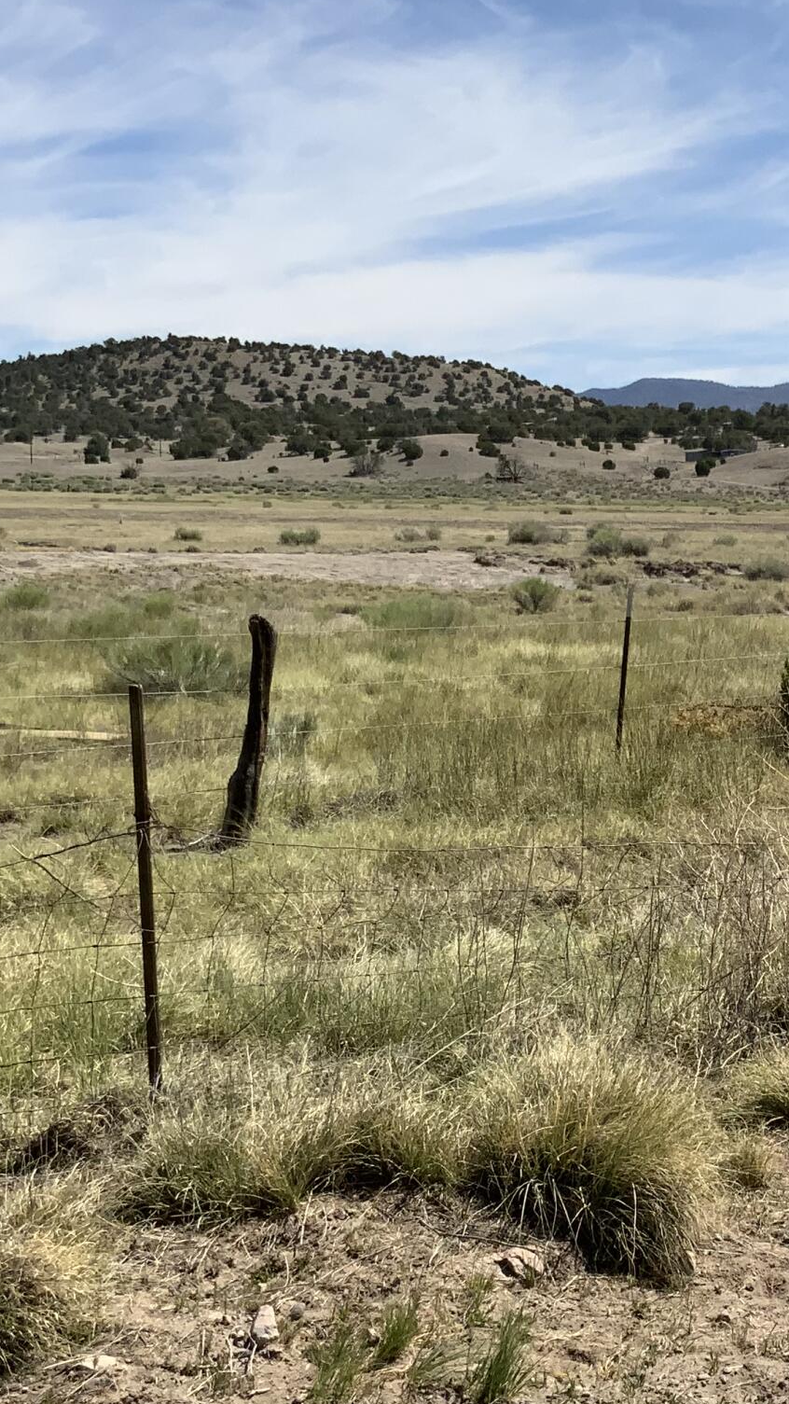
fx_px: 2344
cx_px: 847
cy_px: 786
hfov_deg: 18.4
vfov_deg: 33.3
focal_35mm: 63
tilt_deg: -6.4
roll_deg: -0.4
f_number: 1.8
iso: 20
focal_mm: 3
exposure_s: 1/2959
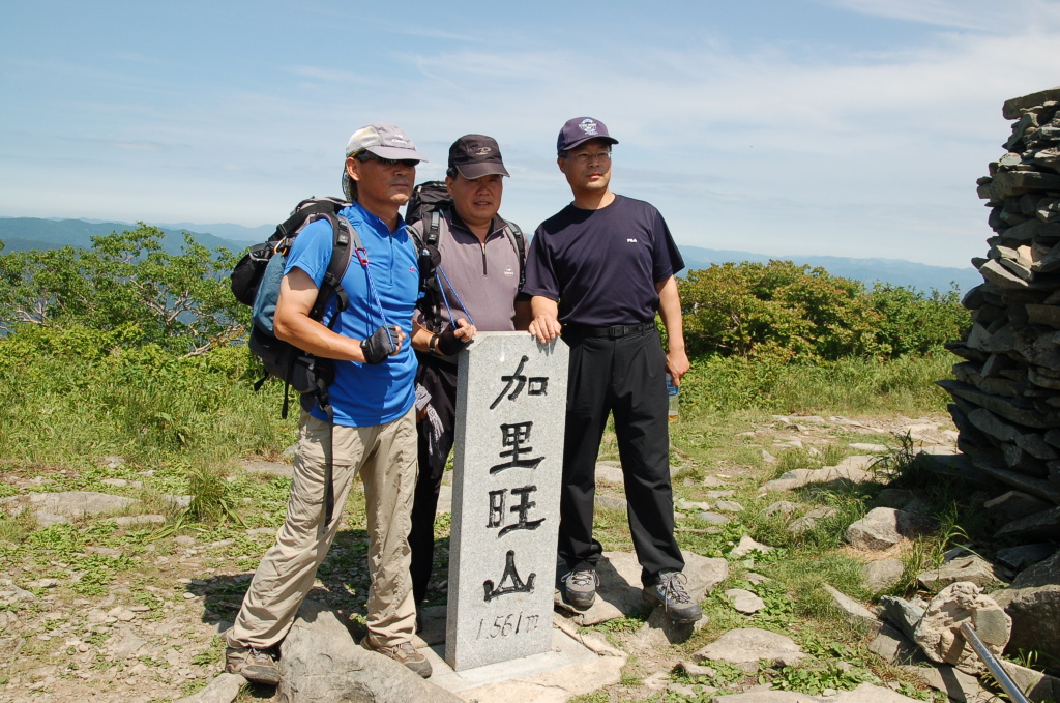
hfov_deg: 59.6
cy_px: 352
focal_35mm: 32
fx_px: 926
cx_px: 530
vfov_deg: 41.6
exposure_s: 1/320
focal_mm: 21
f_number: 9
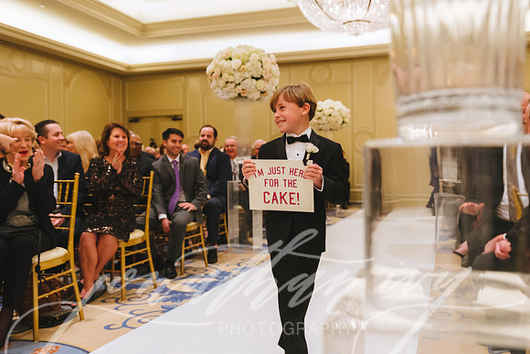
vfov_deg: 37.9
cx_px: 265
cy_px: 177
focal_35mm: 35
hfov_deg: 54.4
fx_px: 515
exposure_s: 1/160
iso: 2500
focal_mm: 34
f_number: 3.5
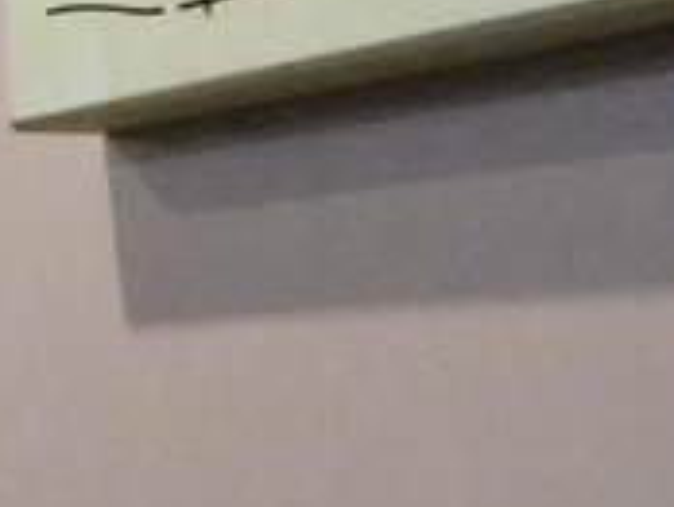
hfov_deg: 10.5
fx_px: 3295
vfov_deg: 8.8
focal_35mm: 169
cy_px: 159
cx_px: -759
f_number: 3
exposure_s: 1/20
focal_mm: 4
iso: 800
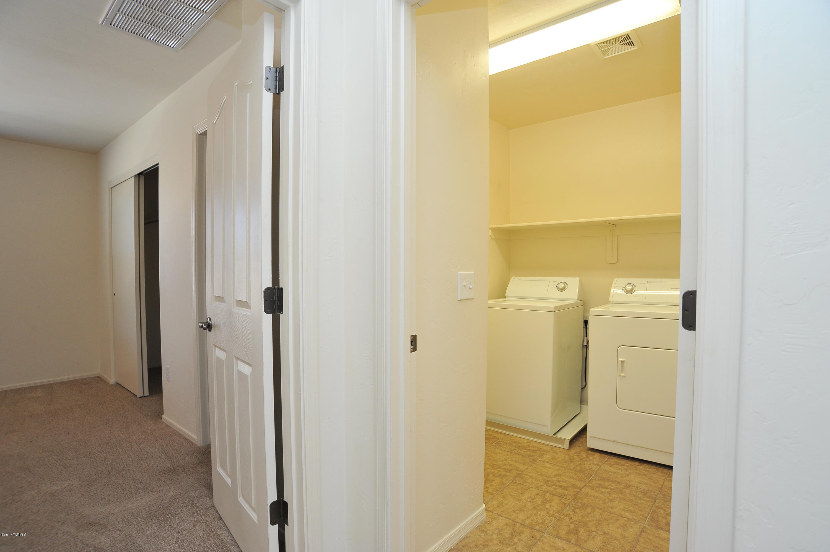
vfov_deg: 67.3
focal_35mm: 18
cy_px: 276
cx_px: 415
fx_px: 415
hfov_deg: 90.0
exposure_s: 1/30
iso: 640
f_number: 7.1
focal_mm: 18
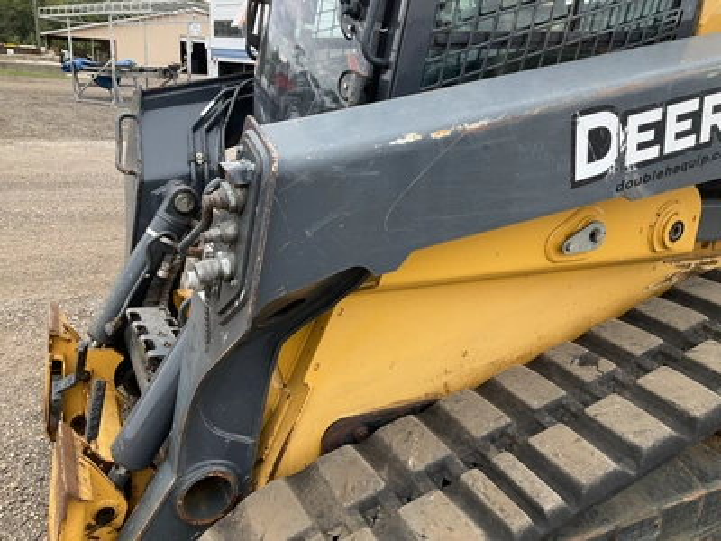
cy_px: 270
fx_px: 604
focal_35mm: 29
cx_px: 360
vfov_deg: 48.2
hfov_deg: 61.7
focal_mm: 3
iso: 25
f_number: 1.8
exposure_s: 1/257
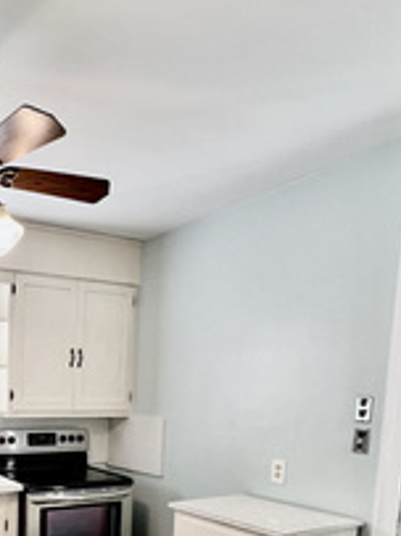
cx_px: 17
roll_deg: -0.7
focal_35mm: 32
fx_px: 495
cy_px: 467
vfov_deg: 51.2
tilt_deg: -7.8
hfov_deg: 39.8
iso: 200
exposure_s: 1/120
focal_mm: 1.57
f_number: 1.8
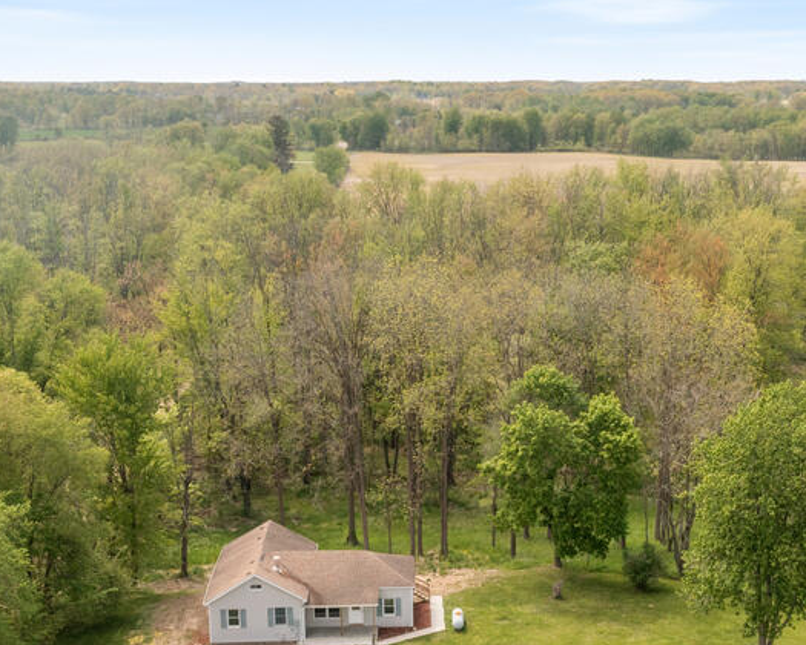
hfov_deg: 31.3
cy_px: 414
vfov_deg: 25.3
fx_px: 1431
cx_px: 511
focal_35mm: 60
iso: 100
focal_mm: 10.26
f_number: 9
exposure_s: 1/320
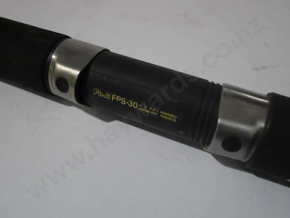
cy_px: 109
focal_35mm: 30
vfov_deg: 46.8
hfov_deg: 59.9
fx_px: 251
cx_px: 145
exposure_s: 1/250
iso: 3200
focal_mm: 15
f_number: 4
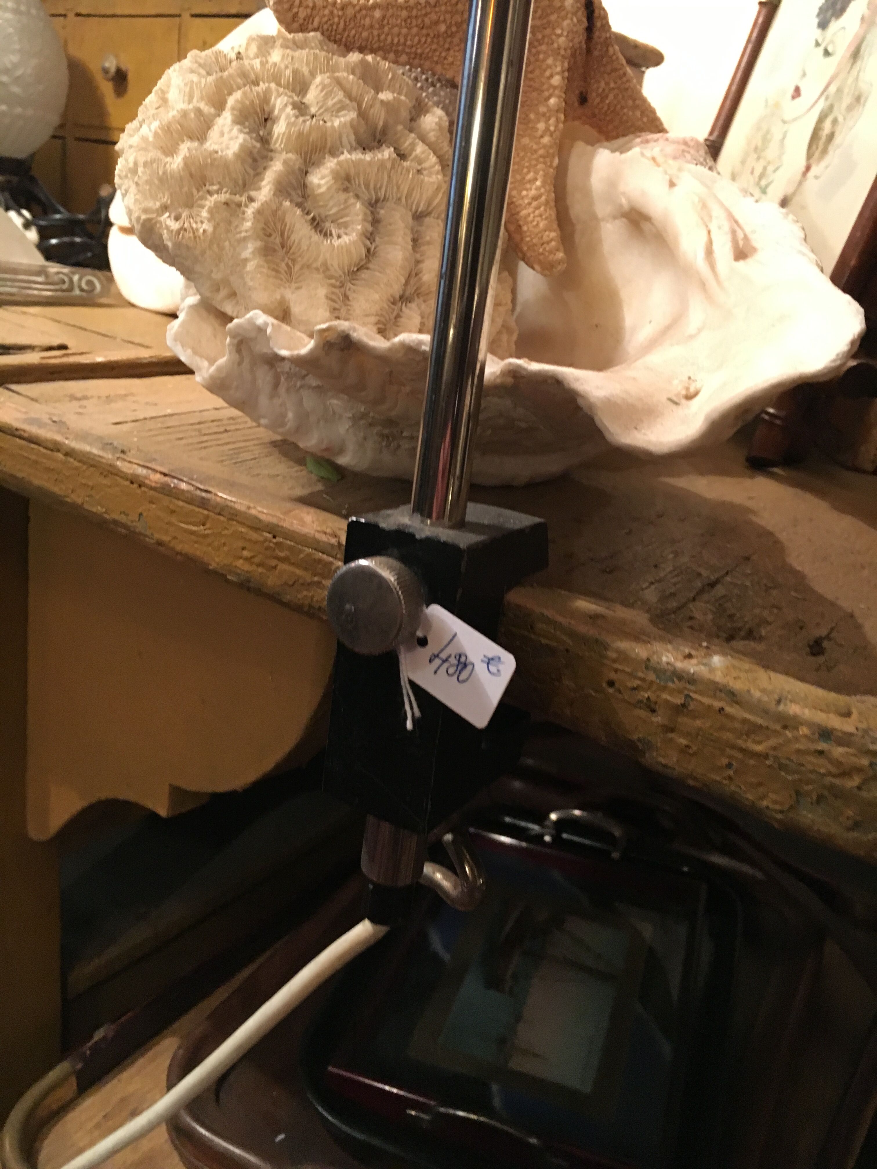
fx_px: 980
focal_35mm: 29
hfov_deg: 48.2
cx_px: 438
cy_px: 584
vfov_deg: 61.7
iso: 200
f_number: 2.2
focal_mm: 4.15
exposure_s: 1/25
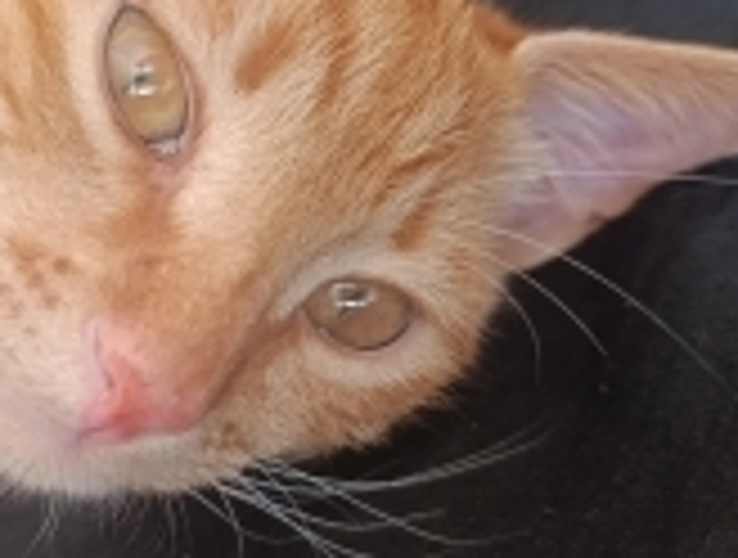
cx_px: 171
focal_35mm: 70
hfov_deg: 27.3
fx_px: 1497
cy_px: 223
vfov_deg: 21.1
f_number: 1.6
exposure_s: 1/120
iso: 1000
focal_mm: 6.14
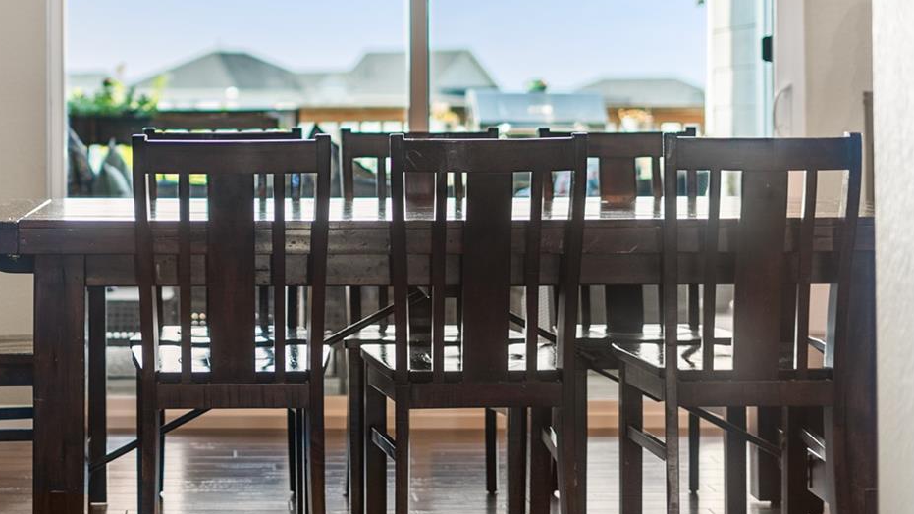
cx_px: 221
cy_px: 76
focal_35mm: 90
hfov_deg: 23.4
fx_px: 2182
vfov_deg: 13.4
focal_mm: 50
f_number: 1.8
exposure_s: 1/40
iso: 160
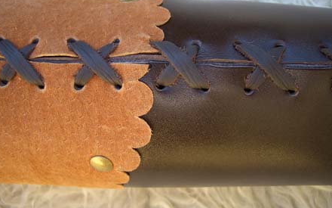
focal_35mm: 38
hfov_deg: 51.5
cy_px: 95
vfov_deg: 33.6
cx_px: 163
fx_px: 344
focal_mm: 5.8
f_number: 2.6
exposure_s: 1/125
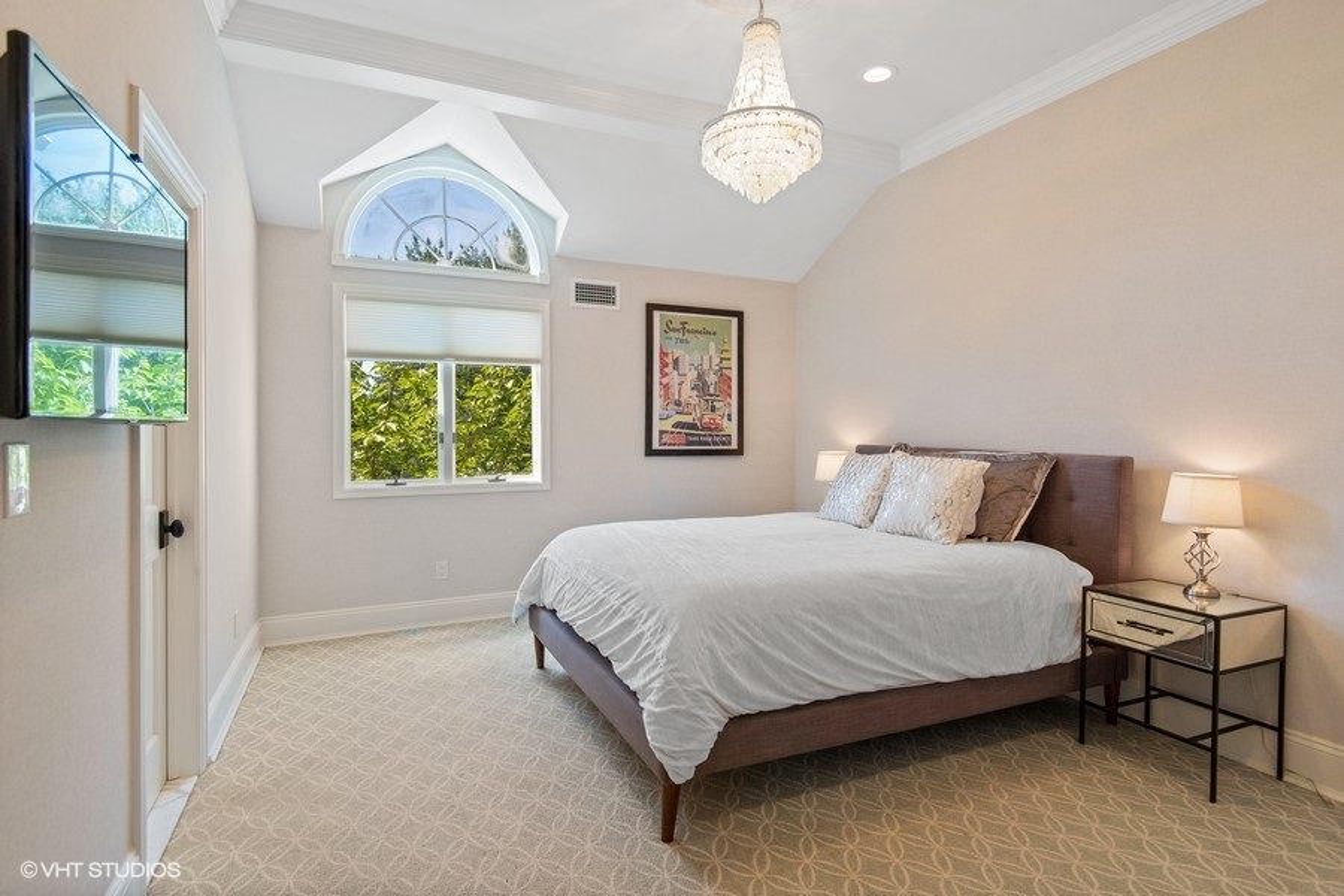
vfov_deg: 67.4
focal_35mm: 18
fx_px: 672
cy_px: 448
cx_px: 672
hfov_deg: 90.0
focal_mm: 18
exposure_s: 1/60
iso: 400
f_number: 8
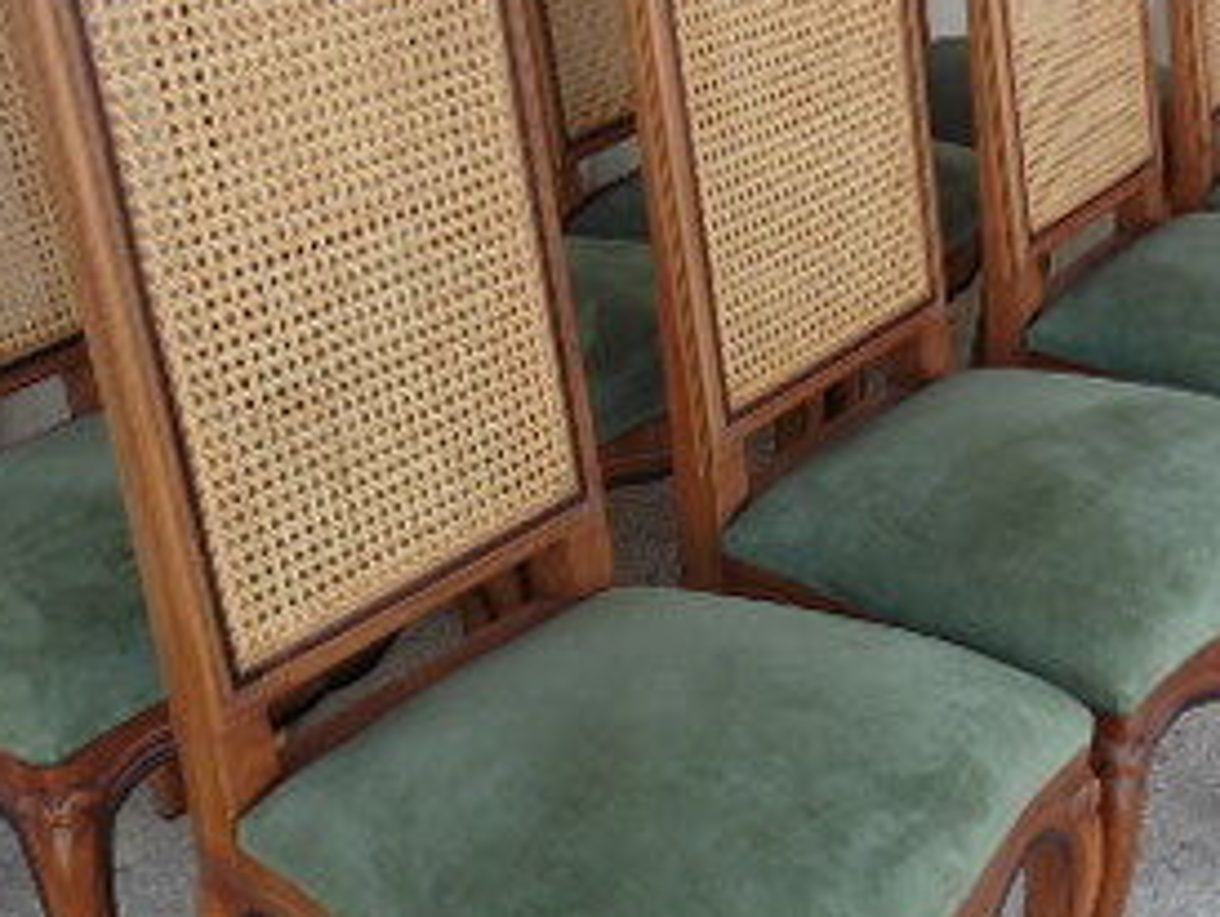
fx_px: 1975
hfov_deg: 34.3
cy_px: 512
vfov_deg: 26.1
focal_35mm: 56
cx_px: 686
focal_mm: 4.3
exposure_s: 1/80
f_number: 3.3
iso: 100
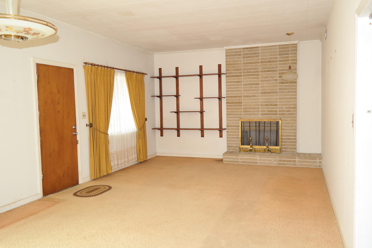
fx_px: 300
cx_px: 186
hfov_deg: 63.7
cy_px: 124
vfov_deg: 45.0
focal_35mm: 29
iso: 400
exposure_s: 1/40
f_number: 3.5
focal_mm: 19
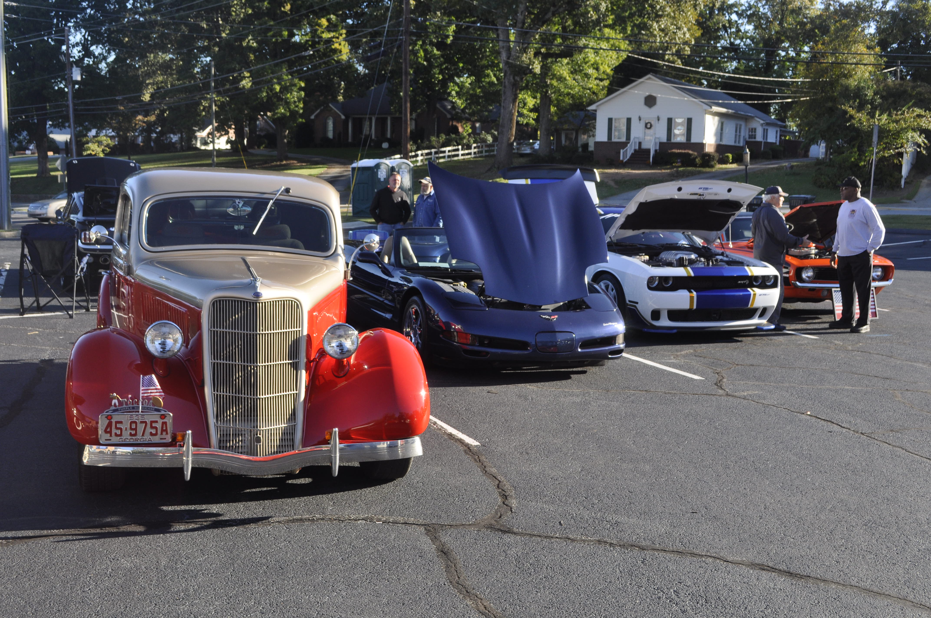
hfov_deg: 49.6
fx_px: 1007
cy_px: 309
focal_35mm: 39
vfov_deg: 34.1
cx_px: 466
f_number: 8
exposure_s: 1/250
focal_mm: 26
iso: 400
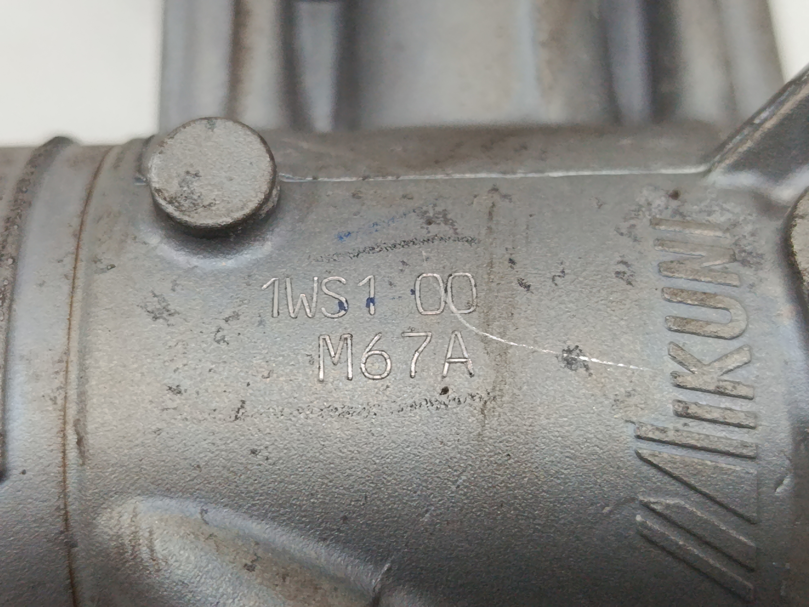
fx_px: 1215
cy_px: 304
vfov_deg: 28.0
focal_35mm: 52
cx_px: 404
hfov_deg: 36.8
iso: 942
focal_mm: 5.24
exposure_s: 1/50
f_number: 1.7
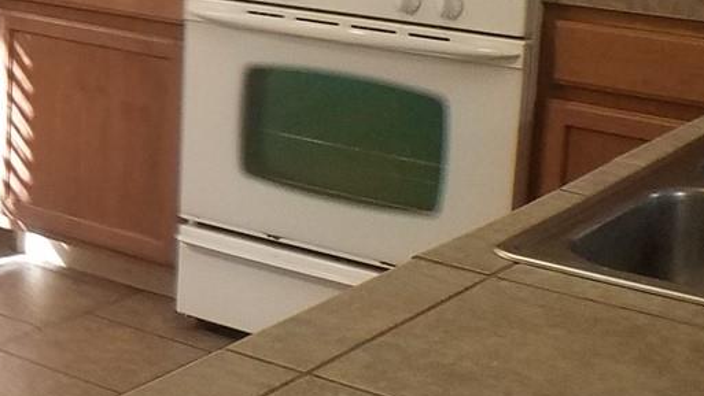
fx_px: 2110
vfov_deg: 10.6
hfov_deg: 17.3
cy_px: -3
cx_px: -307
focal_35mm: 113
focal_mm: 4.2
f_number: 1.7
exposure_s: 1/60
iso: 200
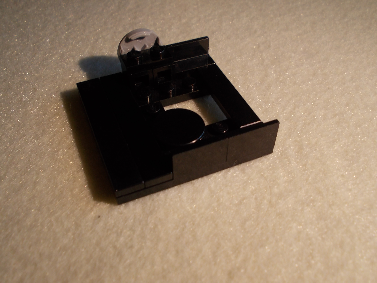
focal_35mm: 38
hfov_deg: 49.0
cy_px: 142
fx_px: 414
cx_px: 188
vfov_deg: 37.7
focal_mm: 5.3
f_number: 3.1
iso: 80
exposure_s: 1/60
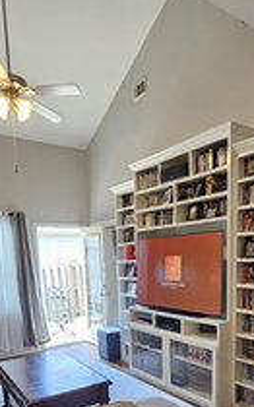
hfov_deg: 44.1
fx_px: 311
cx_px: 162
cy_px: 300
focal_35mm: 28
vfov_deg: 63.0
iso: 200
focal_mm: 2.2
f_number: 2.2
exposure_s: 1/60
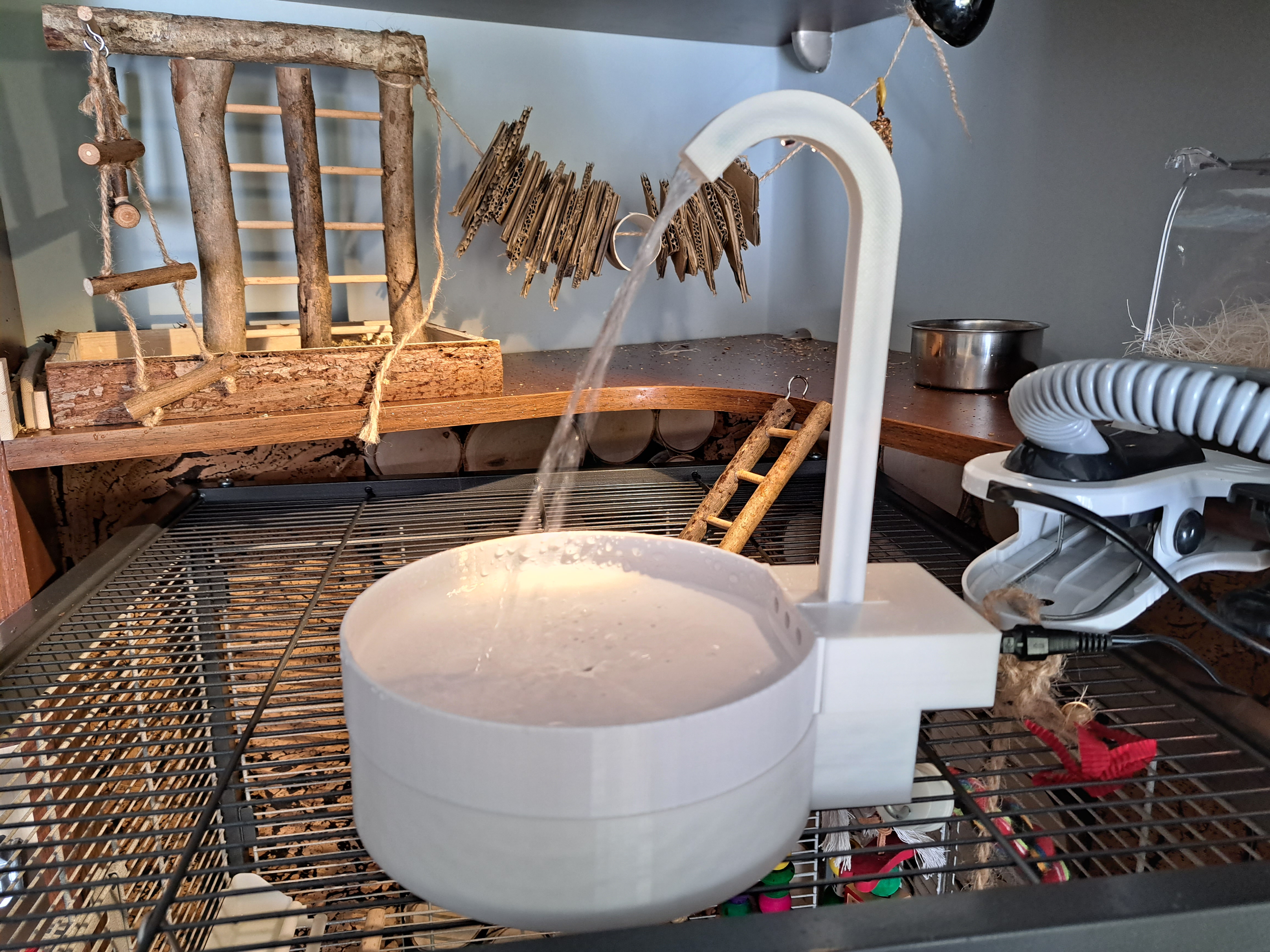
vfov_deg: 56.8
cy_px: 476
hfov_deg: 71.6
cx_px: 635
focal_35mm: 24
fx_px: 881
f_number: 1.8
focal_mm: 5.23
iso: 250
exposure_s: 1/50
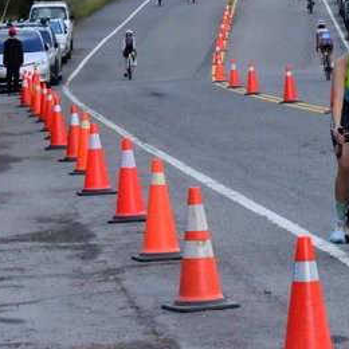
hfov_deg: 7.0
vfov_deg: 7.0
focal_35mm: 250
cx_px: 360
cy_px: 44
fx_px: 2852
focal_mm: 98
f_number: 14
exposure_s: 1/3200
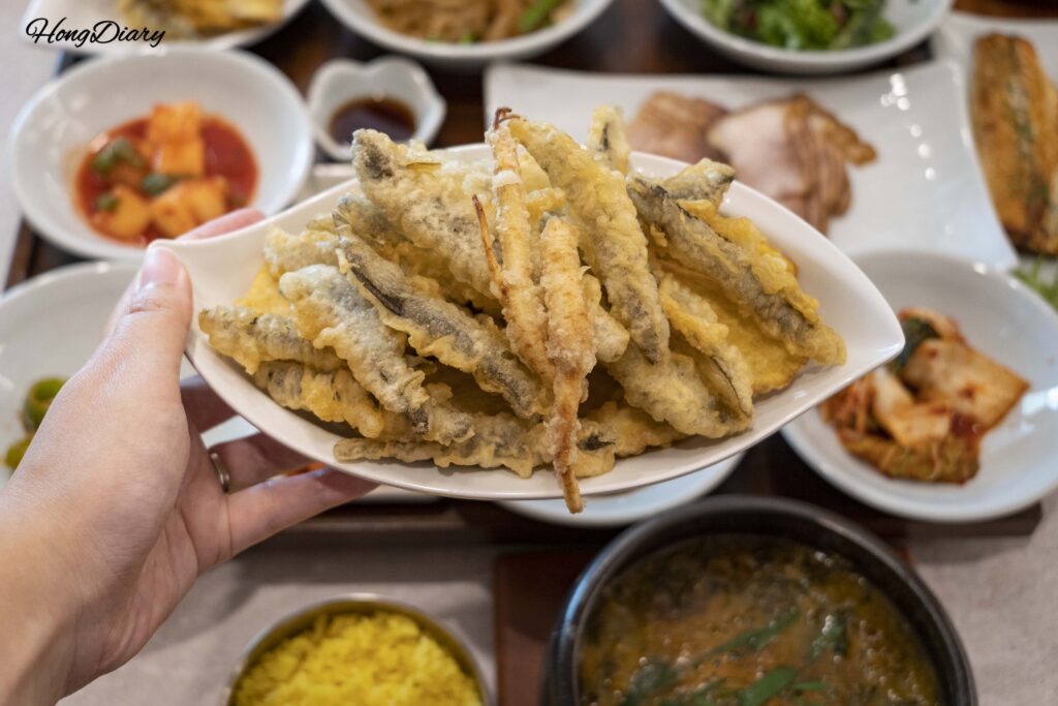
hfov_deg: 41.9
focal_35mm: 47
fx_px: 1381
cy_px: 353
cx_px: 529
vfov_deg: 28.7
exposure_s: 1/60
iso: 2000
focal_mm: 47
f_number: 5.6
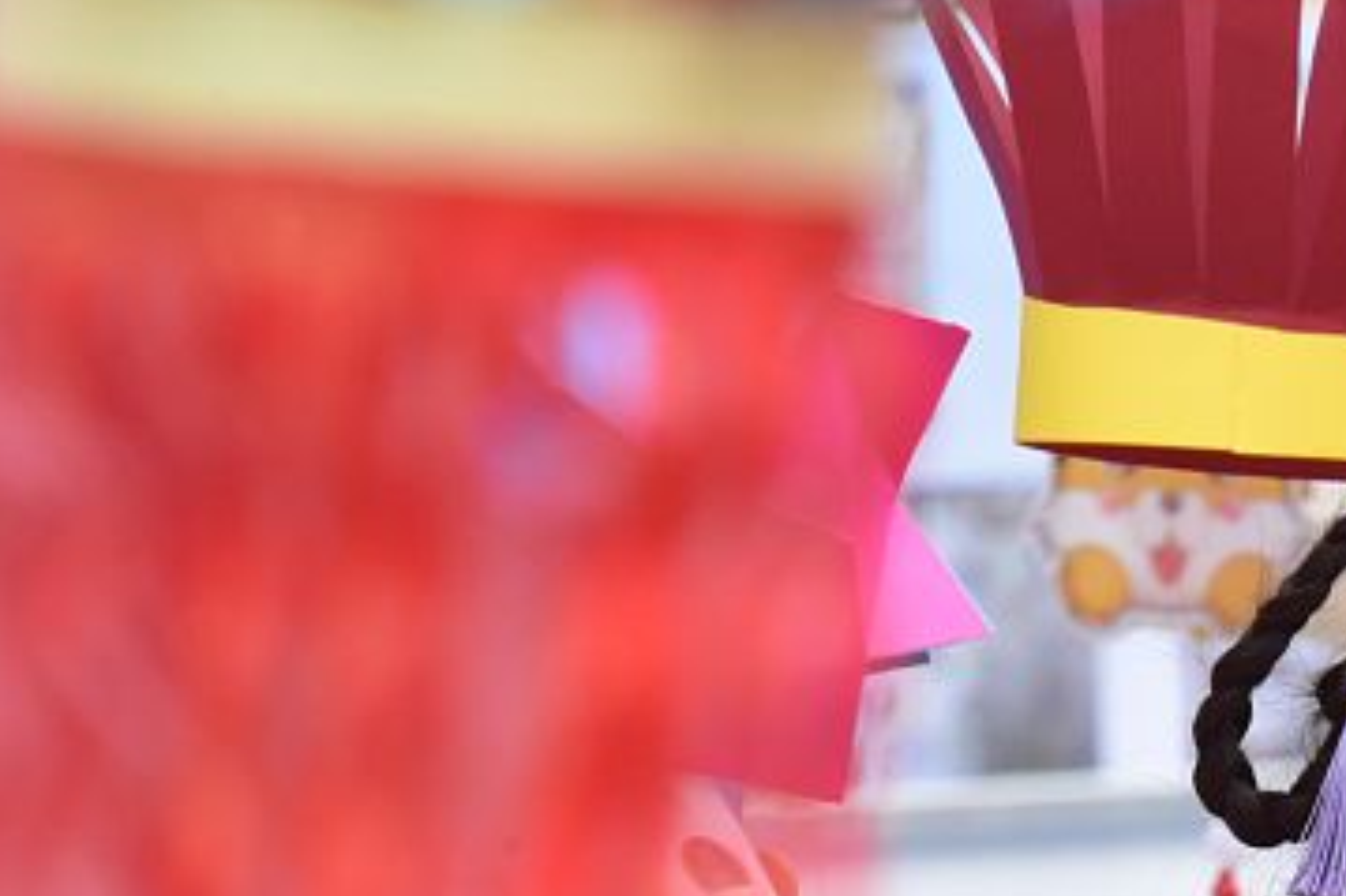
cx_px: 2092
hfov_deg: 2.8
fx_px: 27504
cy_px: 1168
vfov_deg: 1.9
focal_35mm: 736
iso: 1600
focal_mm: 220
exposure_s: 1/200
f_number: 20
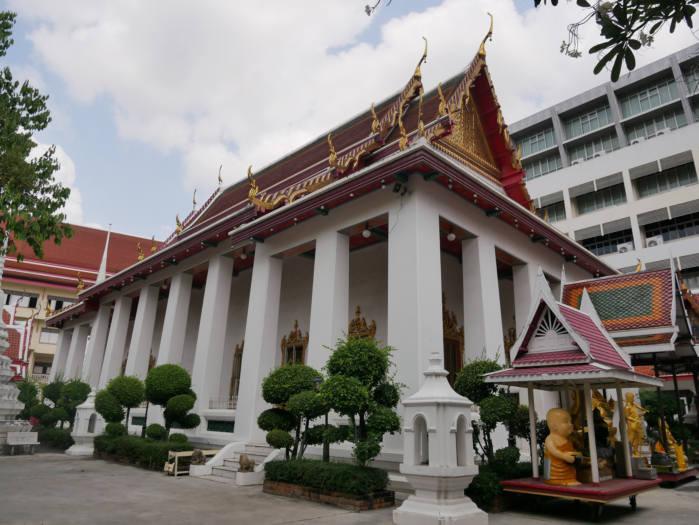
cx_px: 350
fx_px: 485
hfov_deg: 71.6
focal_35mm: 24
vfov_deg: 56.9
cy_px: 262
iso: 400
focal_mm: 12
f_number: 4.7
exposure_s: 1/3200
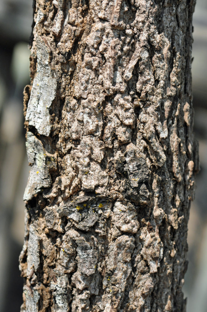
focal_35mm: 158
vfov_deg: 13.1
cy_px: 156
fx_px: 1362
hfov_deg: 8.7
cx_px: 104
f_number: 7.1
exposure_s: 1/1600
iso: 800
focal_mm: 105
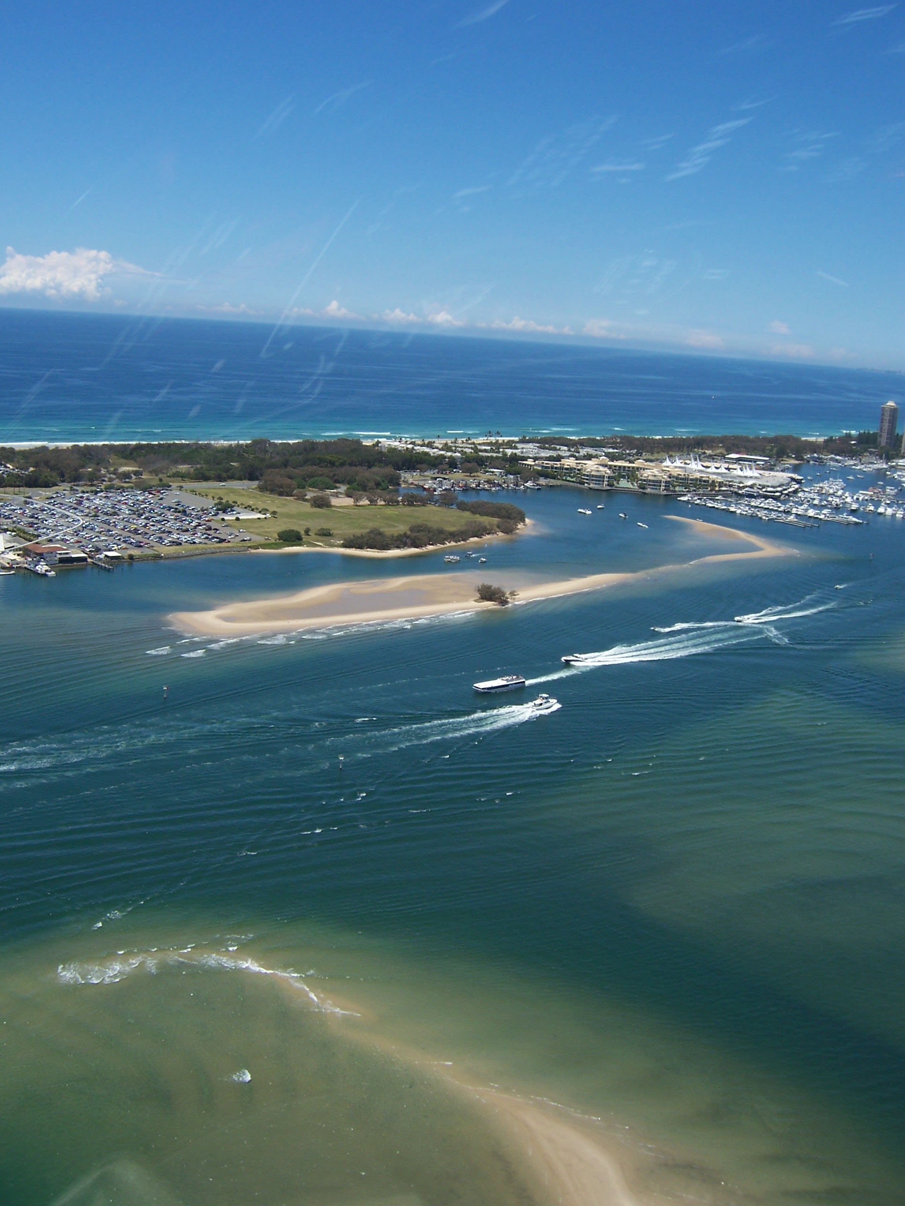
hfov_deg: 39.7
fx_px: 1255
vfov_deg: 51.4
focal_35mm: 36
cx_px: 452
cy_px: 603
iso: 80
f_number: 4.5
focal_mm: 6.2
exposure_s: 1/640
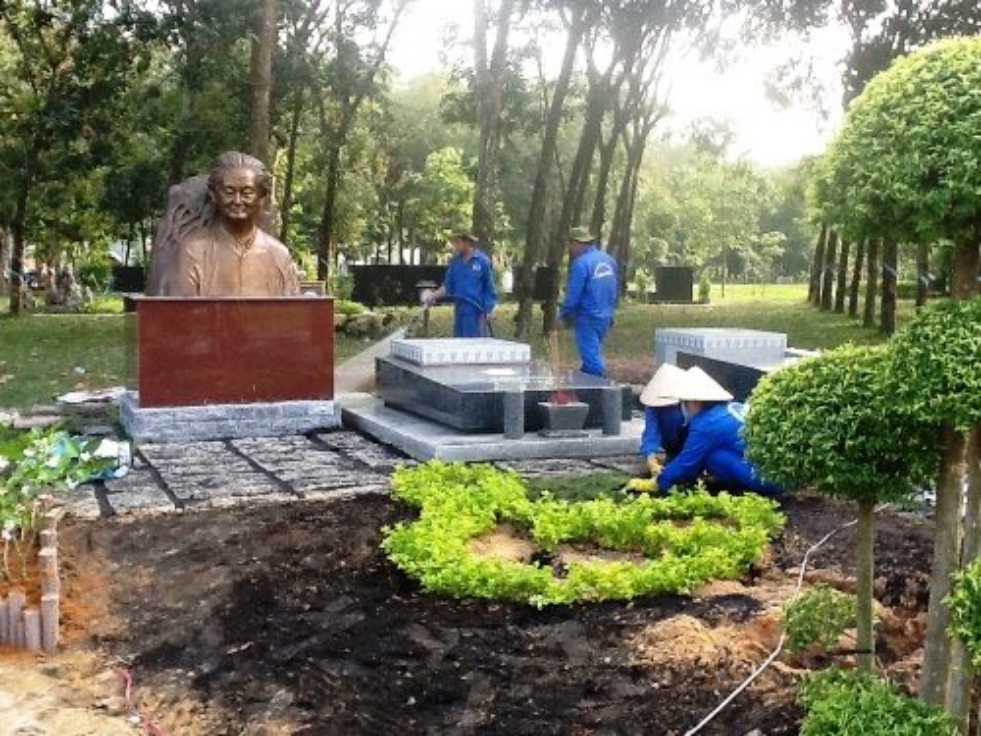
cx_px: 490
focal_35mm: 32
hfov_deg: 56.8
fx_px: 907
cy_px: 368
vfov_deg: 44.2
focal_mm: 2.03
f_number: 2.4
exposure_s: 1/122
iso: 64
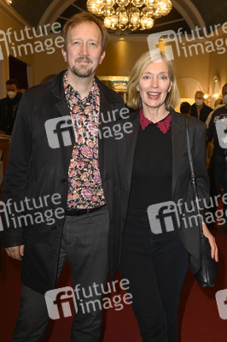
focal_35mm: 45
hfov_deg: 29.8
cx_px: 114
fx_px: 426
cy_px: 171
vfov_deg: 43.6
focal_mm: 45
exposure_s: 1/80
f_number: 5
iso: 1250
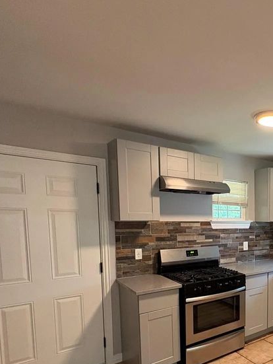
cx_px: 279
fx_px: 273
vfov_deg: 65.5
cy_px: 242
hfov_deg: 44.4
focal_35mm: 26
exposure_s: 1/60
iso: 320
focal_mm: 2.22
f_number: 2.2
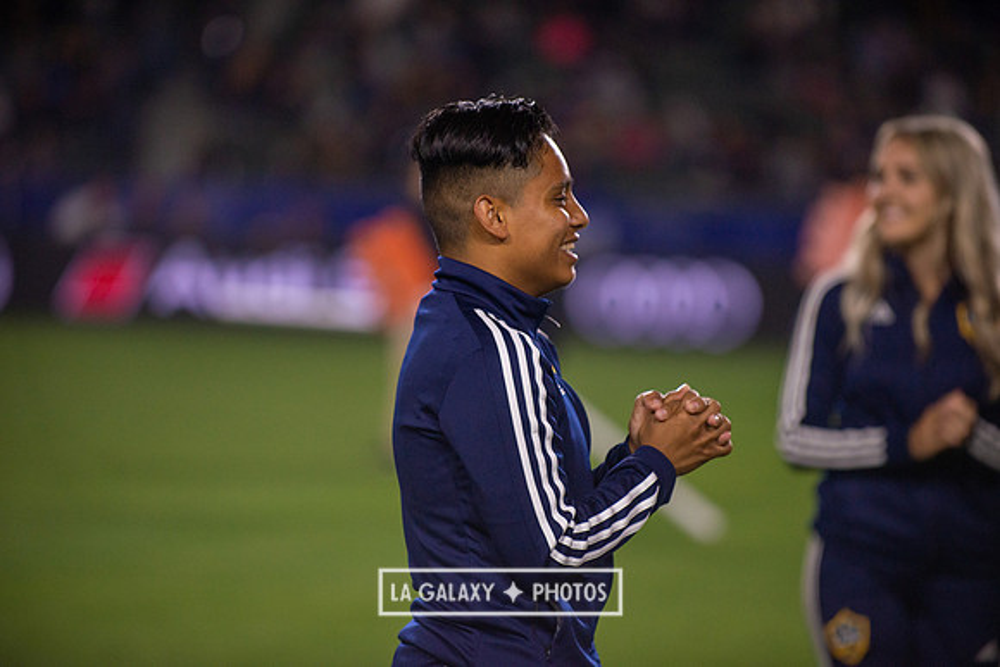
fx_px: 5557
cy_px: 334
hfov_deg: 10.3
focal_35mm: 200
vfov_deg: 6.9
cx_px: 500
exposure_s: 1/2500
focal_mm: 200
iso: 1600
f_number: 2.8
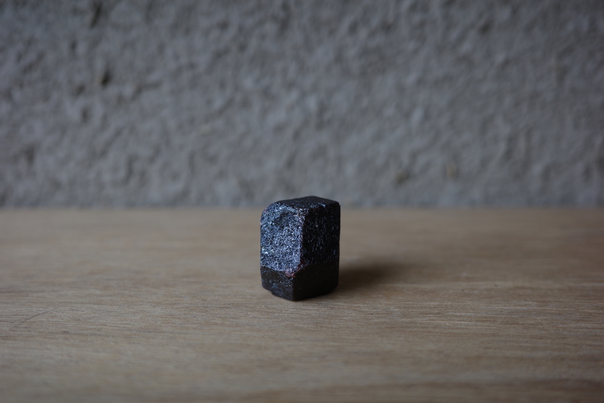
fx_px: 671
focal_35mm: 40
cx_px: 302
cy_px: 202
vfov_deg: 33.4
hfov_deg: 48.5
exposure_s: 1/100
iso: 200
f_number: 2.8
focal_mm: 26
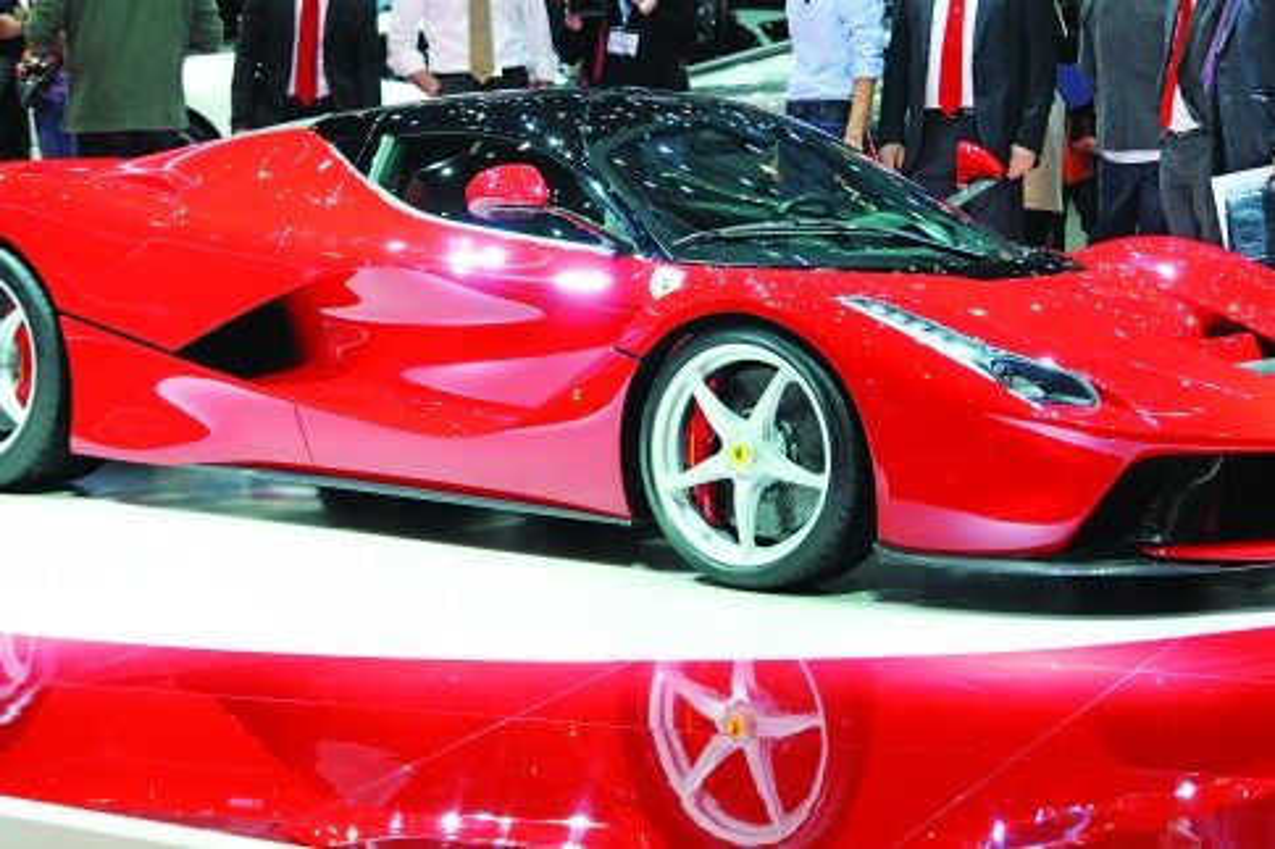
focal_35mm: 75
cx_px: 638
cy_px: 424
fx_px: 2655
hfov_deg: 27.0
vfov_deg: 18.2
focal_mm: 50
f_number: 4.5
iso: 320
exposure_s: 1/80
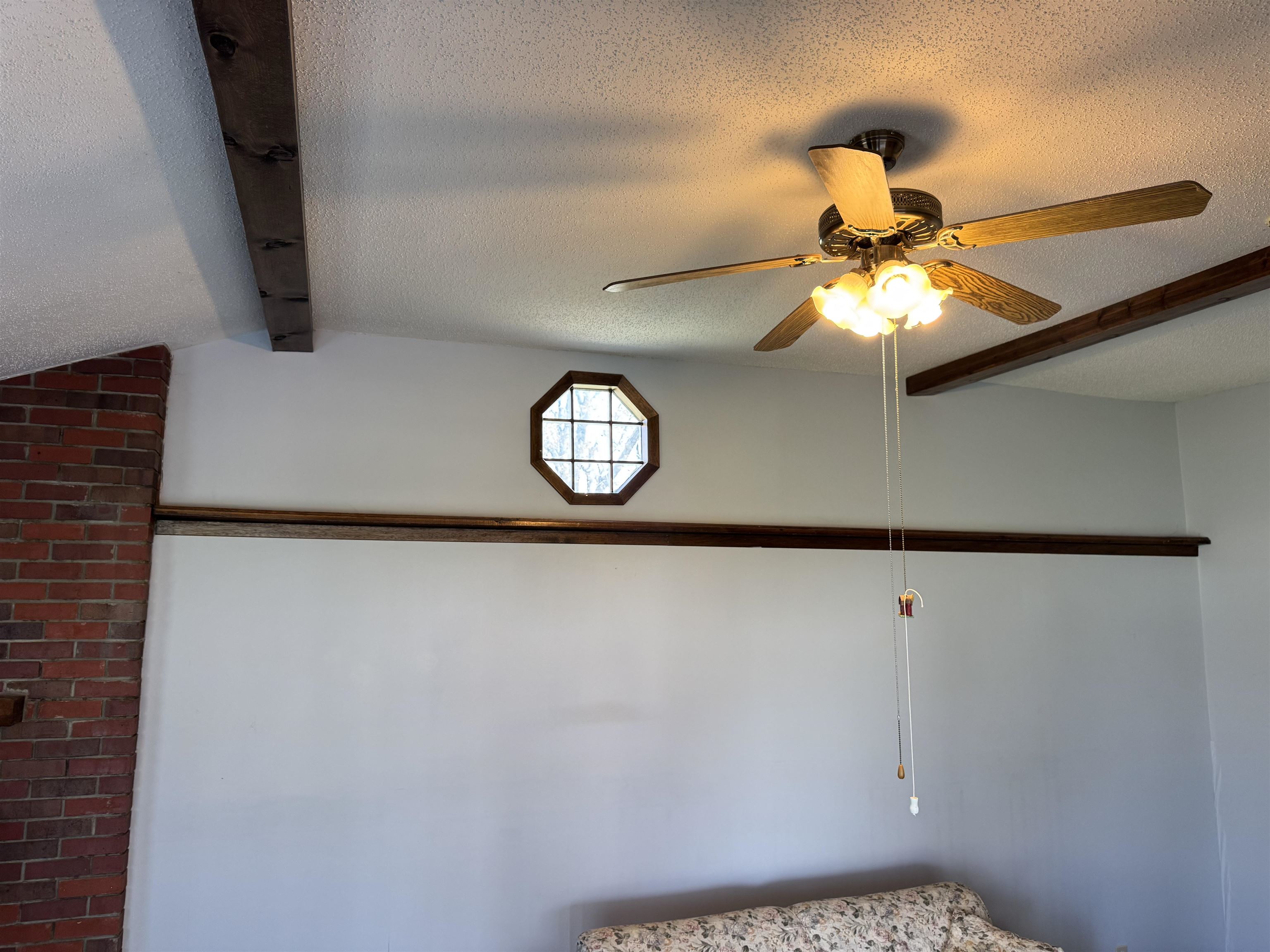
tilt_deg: +6.5
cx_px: 635
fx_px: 881
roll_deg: -0.3
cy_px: 476
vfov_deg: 56.8
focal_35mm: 24
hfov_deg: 71.6
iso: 160
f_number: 1.78
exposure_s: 1/120
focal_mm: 6.76
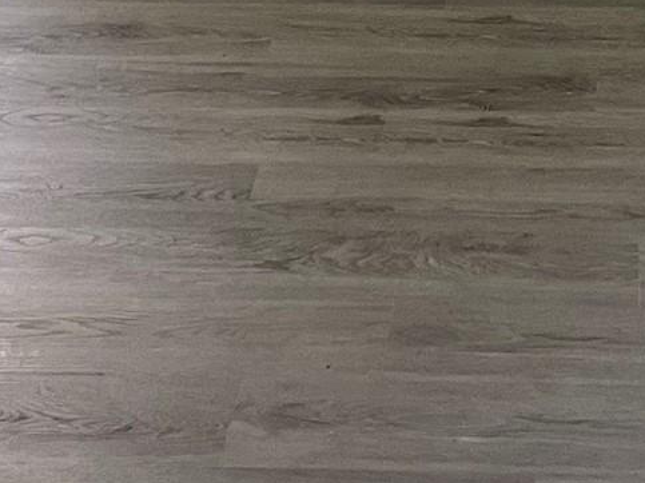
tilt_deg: -16.0
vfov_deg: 12.5
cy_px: -442
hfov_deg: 18.4
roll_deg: +0.7
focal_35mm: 106
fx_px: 1975
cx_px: 511
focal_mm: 5.1
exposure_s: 1/88
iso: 125
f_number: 1.6
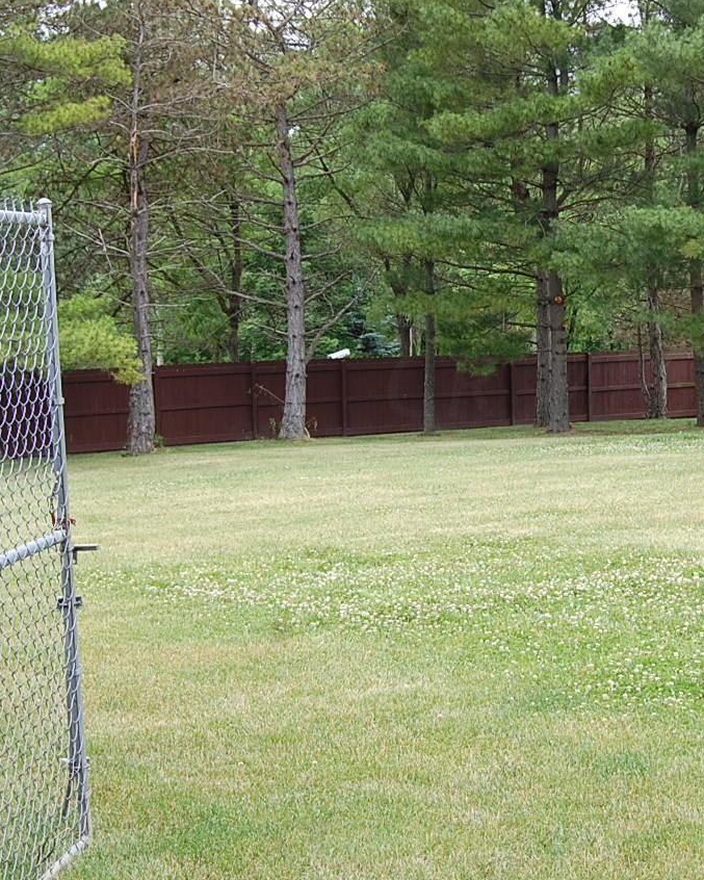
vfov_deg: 27.1
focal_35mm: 70
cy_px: 384
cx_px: 542
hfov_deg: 21.6
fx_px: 1823
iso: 200
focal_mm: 28
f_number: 6.3
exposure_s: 1/160
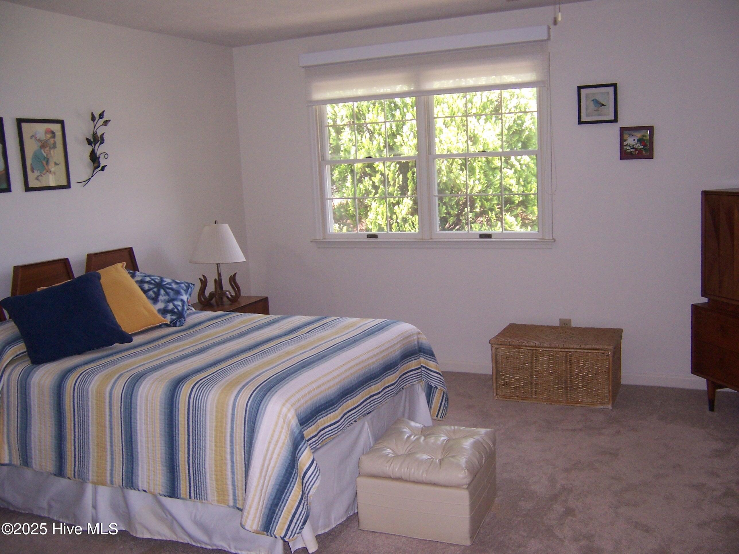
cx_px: 370
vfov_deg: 42.9
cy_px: 277
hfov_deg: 55.4
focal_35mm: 33
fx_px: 705
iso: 140
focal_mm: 5.5
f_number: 2.8
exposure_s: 1/60
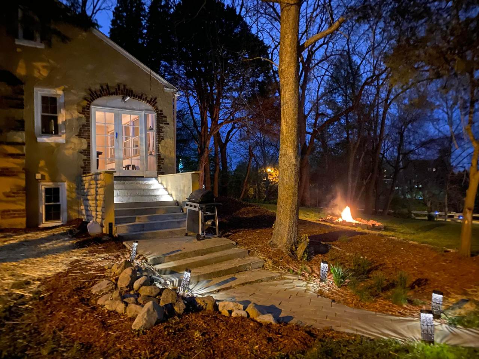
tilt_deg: +0.4
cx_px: 240
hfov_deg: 67.3
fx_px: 360
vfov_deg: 53.1
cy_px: 180
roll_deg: +1.1
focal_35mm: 26
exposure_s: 1/2
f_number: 1.8
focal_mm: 4.25
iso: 800
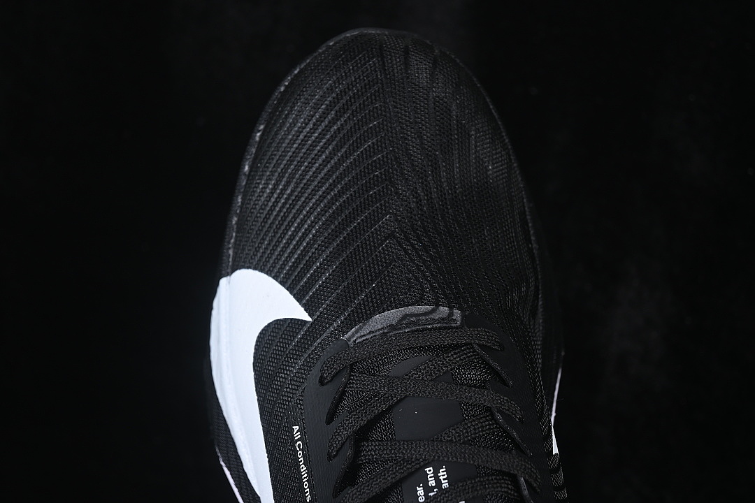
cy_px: 252
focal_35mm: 75
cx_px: 378
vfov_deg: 18.2
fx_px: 1573
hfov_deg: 27.0
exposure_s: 1/50
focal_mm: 50
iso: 160
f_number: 6.3
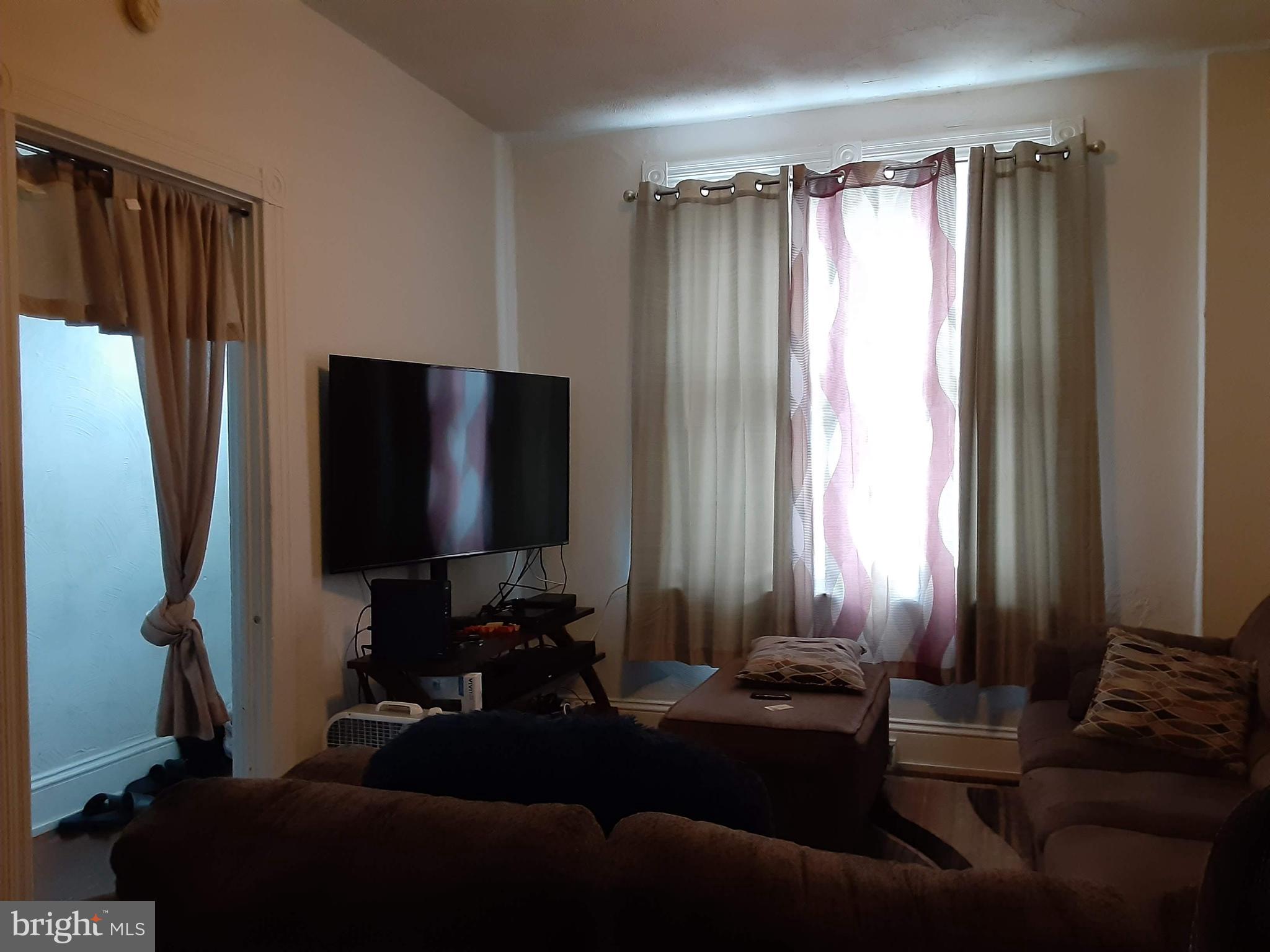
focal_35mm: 27
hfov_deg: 65.3
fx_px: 991
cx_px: 635
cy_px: 476
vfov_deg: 51.4
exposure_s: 1/30
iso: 250
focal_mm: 2.91
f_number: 1.9
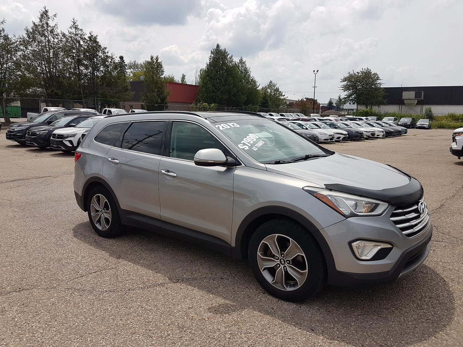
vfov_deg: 53.1
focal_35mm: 26
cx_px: 232
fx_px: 348
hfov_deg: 67.3
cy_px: 174
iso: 40
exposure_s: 1/2680
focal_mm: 4.2
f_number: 1.7
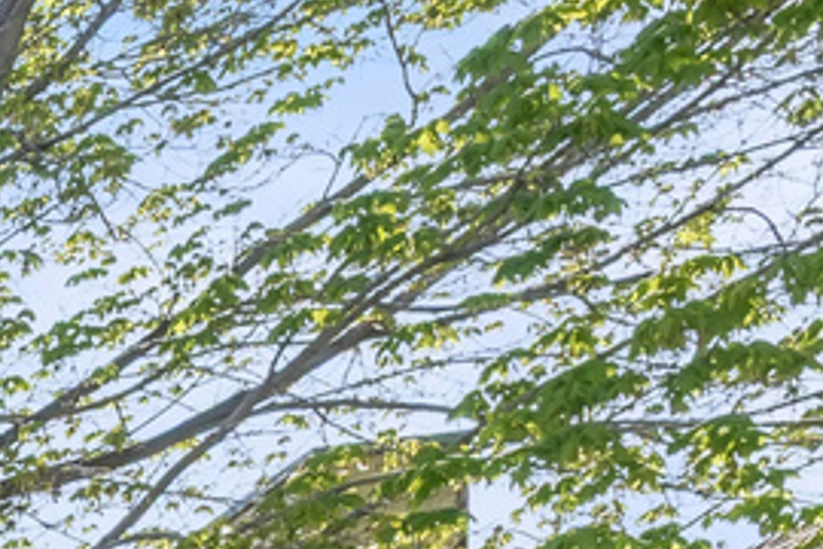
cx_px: -1829
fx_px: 2080
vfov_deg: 10.3
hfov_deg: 10.6
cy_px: 1710
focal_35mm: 91
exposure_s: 1/200
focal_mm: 12
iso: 100
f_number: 7.1
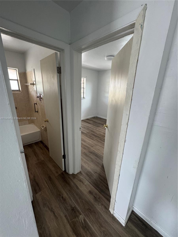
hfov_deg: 85.7
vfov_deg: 102.1
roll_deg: -0.4
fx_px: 96
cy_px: 118
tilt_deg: -17.7
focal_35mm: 14
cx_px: 89
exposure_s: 1/99
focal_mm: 2.22
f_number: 2.2
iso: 200
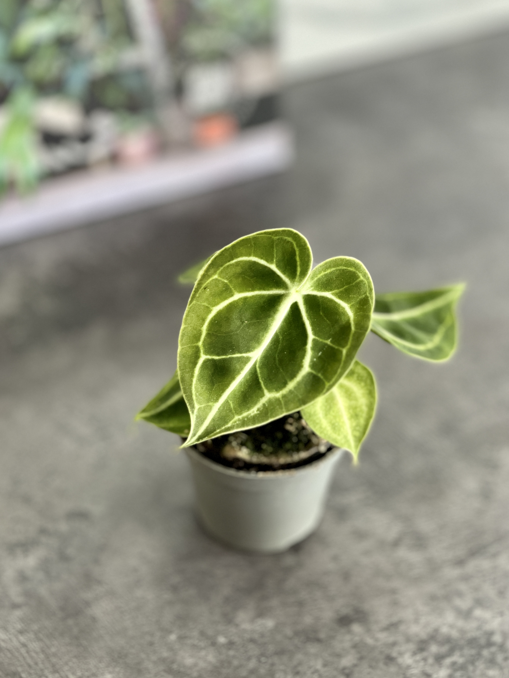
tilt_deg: -41.2
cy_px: 339
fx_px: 1255
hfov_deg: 22.9
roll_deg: -8.4
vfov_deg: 30.3
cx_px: 254
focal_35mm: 64
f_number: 2.2
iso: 160
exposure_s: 1/121
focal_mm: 7.5
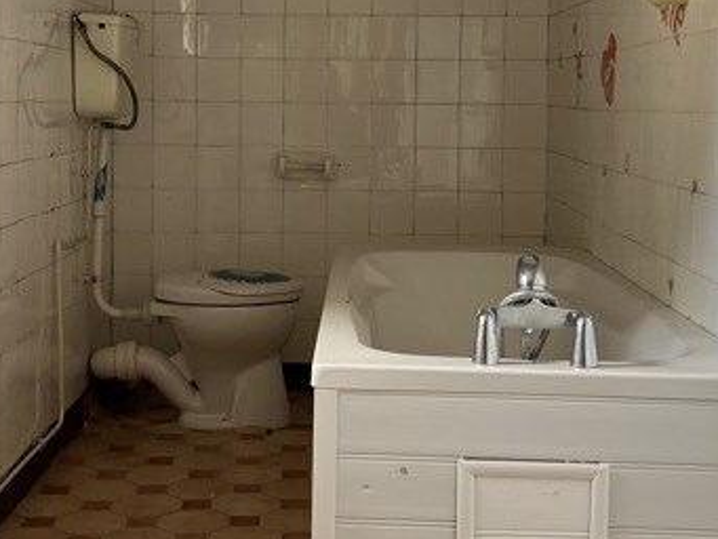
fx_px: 1266
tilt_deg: -2.3
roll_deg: -0.9
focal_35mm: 61
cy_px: 152
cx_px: 318
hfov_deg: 31.6
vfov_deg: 23.8
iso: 80
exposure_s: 1/121
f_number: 1.6
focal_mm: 5.1
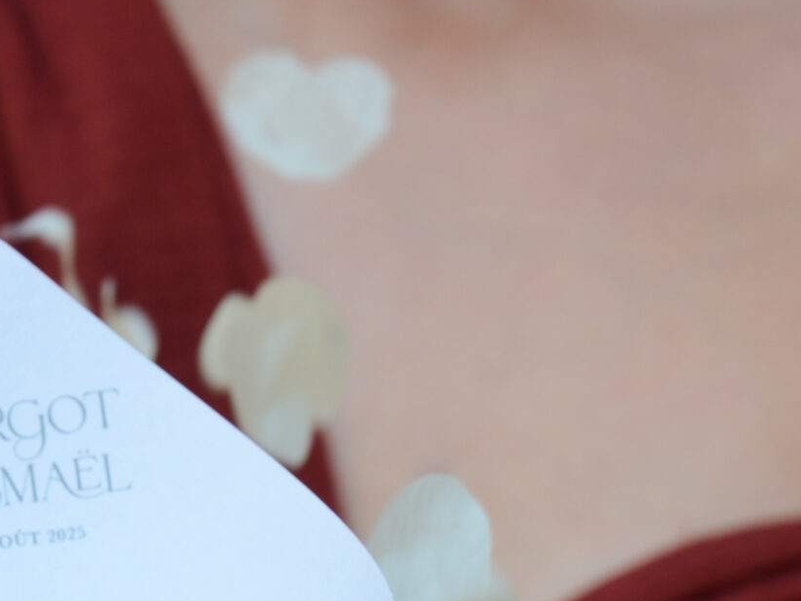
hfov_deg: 7.6
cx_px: 71
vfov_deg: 5.7
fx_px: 5994
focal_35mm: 259
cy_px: 440
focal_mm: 58
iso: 160
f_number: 8
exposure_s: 1/250
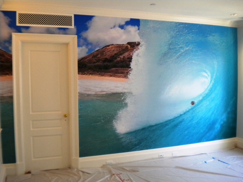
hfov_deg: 52.6
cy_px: 91
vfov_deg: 40.7
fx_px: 246
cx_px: 122
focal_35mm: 35
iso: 400
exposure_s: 1/46.7
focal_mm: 6.3
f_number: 3.1
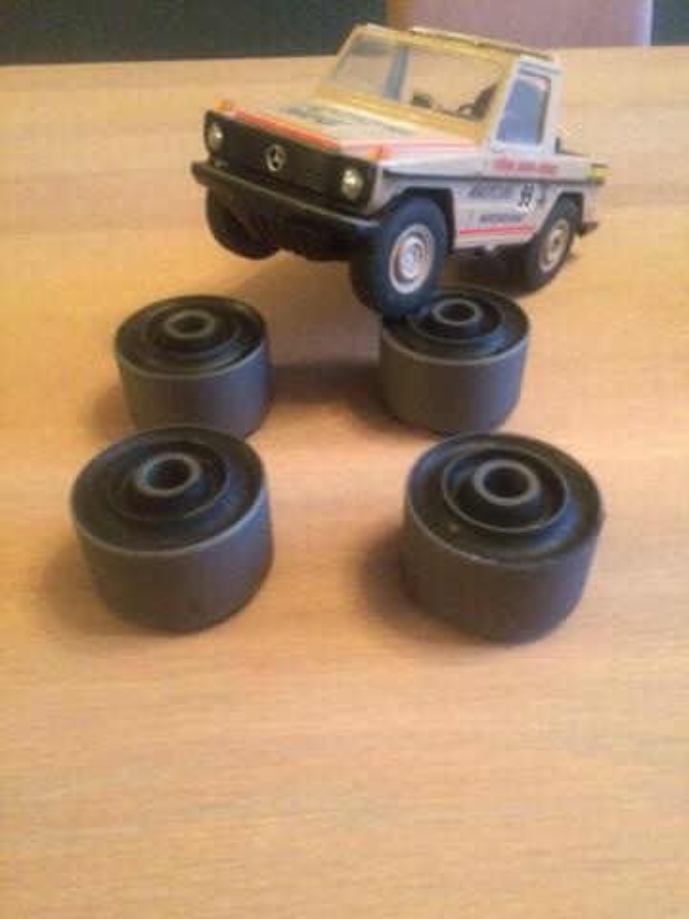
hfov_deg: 48.2
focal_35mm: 29
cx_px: 344
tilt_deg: -40.5
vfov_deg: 61.7
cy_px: 460
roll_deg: +3.5
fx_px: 770
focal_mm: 4.15
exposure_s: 1/17
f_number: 2.2
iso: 640
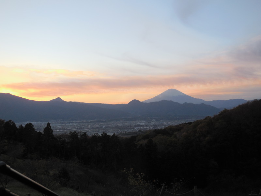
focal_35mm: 40
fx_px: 302
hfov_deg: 46.8
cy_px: 98
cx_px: 130
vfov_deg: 36.0
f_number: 3.6
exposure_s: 1/125
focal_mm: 7.1
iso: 125
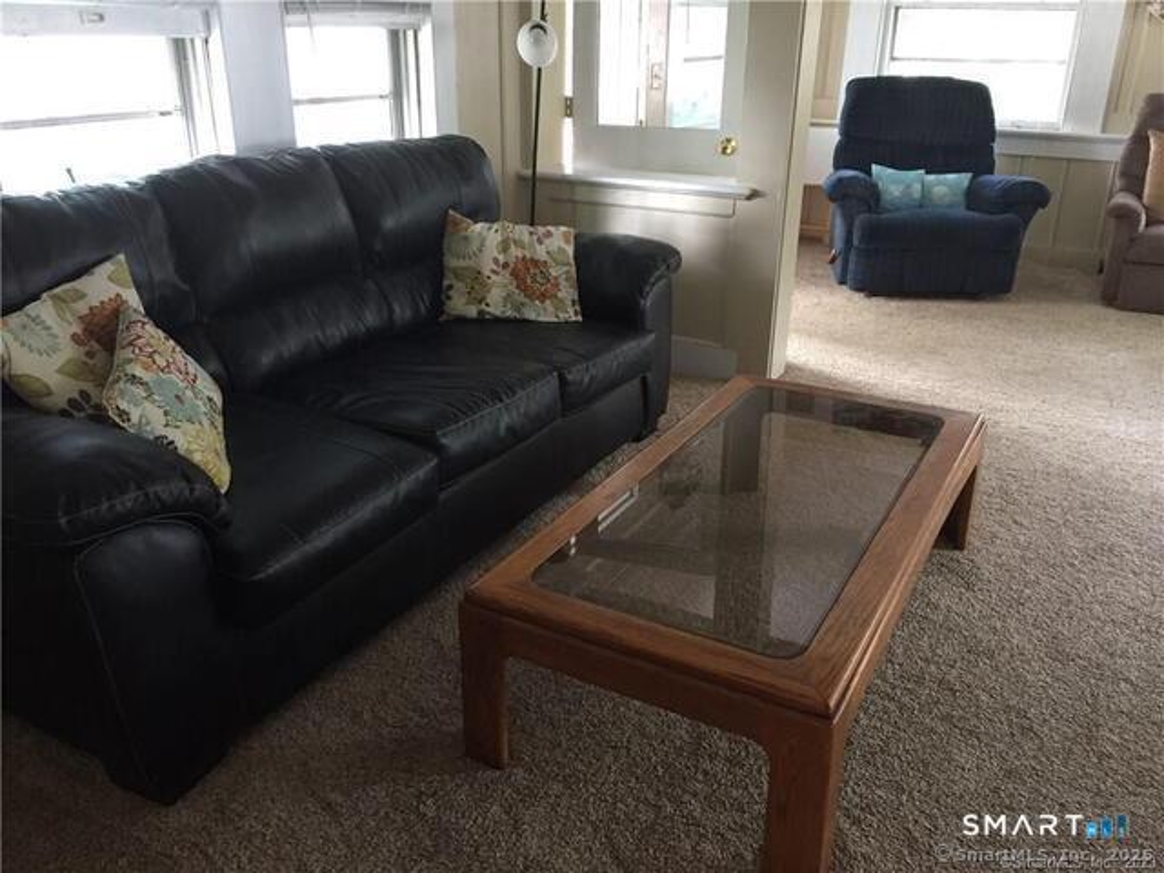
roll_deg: +0.7
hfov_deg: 61.7
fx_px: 975
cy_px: 436
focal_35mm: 29
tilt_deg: -23.4
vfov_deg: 48.2
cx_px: 582
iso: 200
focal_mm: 4.15
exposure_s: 1/30
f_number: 2.2
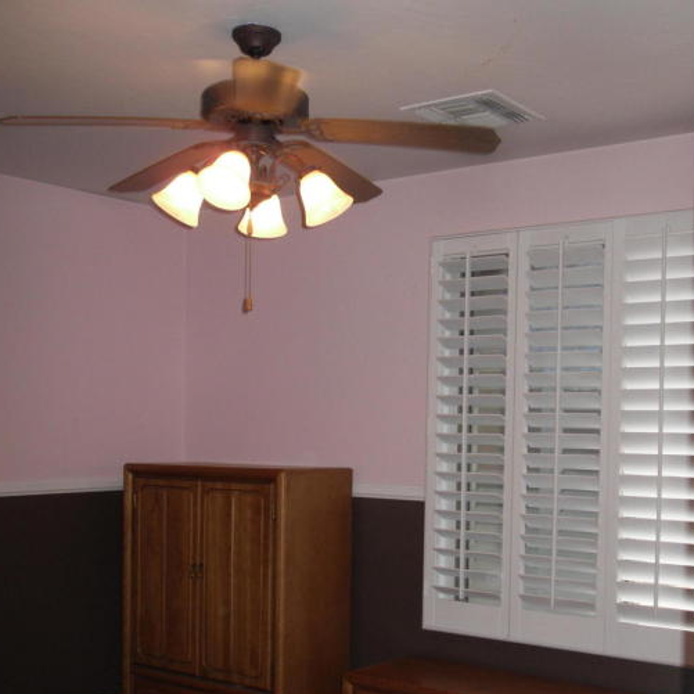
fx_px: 1384
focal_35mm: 61
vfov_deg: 28.0
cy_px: 454
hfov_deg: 28.2
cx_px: 337
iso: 100
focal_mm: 6.3
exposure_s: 1/45
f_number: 3.5
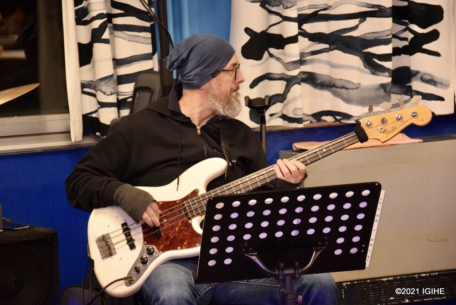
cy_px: 152
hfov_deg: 14.8
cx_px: 228
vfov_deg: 10.0
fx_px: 1750
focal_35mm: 138
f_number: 5.6
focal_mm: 92
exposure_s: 1/60
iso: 2500
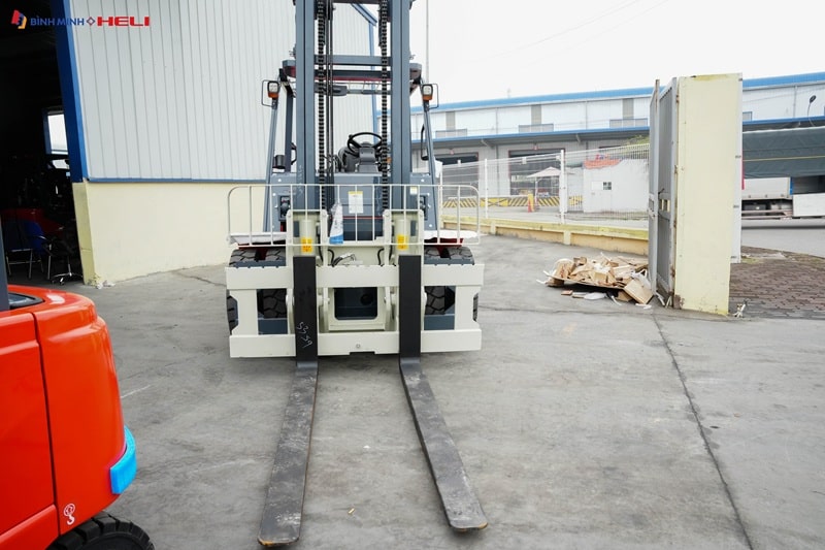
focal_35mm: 24
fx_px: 550
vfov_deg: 53.1
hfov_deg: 73.8
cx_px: 412
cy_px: 275
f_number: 9
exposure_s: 1/100
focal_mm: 24
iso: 1600
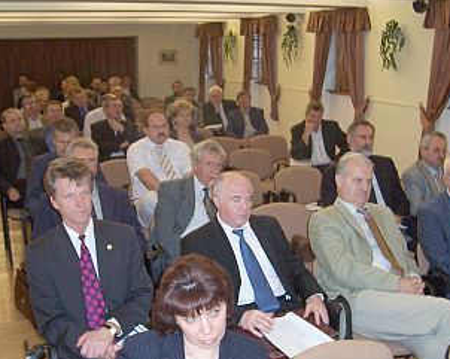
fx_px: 585
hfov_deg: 42.0
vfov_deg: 34.1
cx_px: 222
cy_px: 188
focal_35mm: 44
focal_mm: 5.6
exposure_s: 1/60
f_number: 2.7
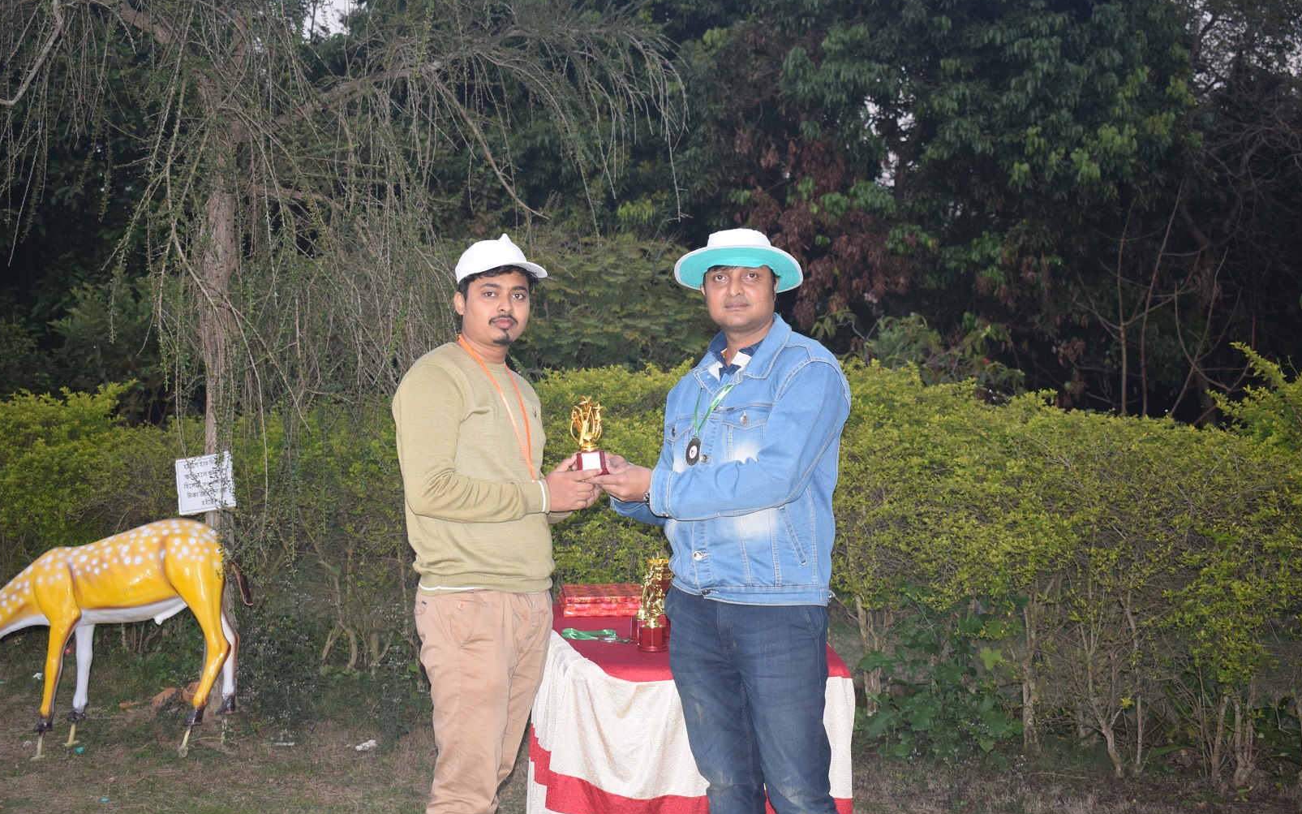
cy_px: 361
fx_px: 1703
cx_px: 581
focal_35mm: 48
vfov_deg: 26.9
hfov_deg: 41.8
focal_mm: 28
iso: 800
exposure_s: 1/80
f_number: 4.2
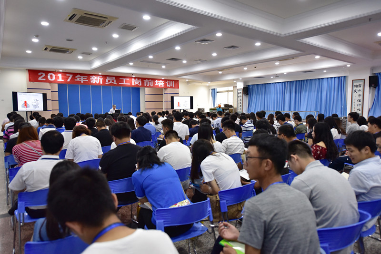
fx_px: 254
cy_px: 127
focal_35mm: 24
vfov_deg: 53.2
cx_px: 190
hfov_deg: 73.7
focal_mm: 24
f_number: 2.8
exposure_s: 1/200
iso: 2000
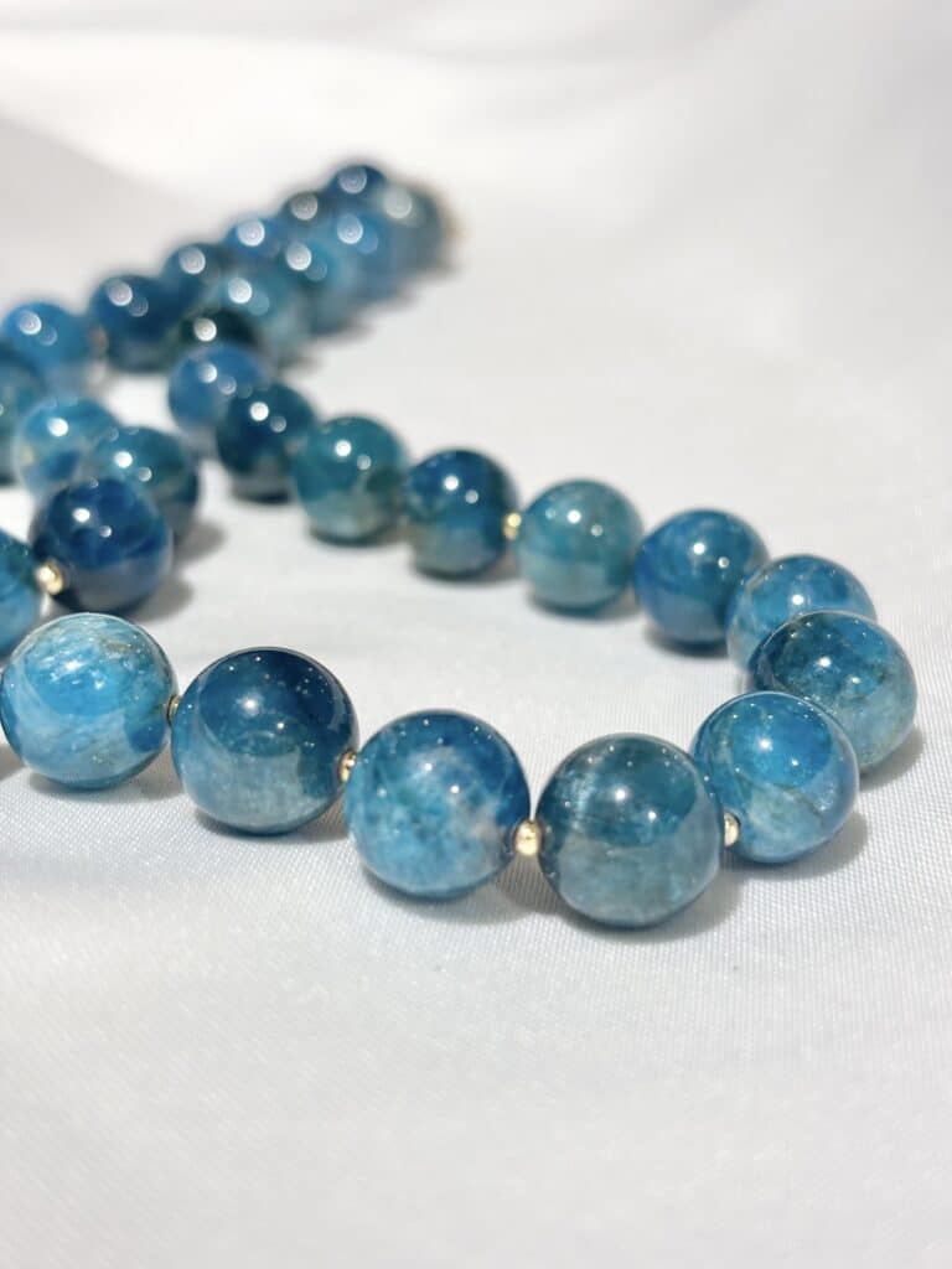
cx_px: 476
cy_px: 634
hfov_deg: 28.0
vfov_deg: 36.8
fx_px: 1907
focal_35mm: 52
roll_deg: +2.6
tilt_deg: -16.1
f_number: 1.6
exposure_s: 1/241
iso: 32
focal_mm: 5.96
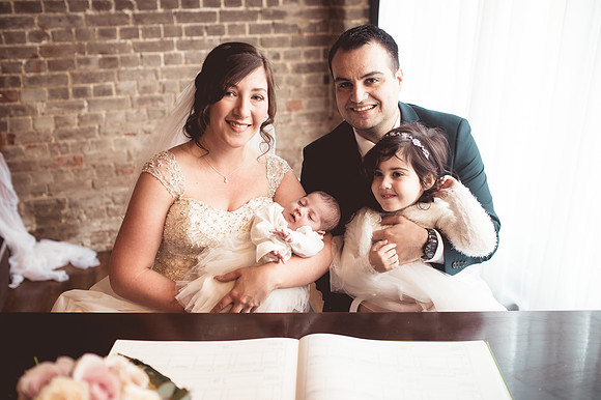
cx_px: 300
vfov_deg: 34.7
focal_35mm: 38
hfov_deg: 50.3
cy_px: 200
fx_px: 640
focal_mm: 35
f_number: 2.5
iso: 400
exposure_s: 1/125
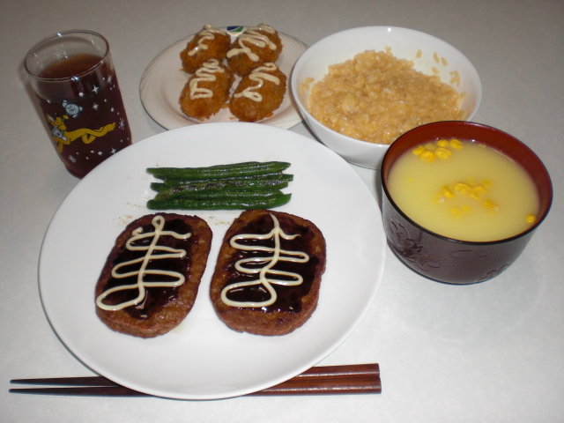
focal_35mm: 38
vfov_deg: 37.7
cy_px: 212
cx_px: 282
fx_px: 619
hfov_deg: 49.0
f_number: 3.1
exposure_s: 1/60
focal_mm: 6.3
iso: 100
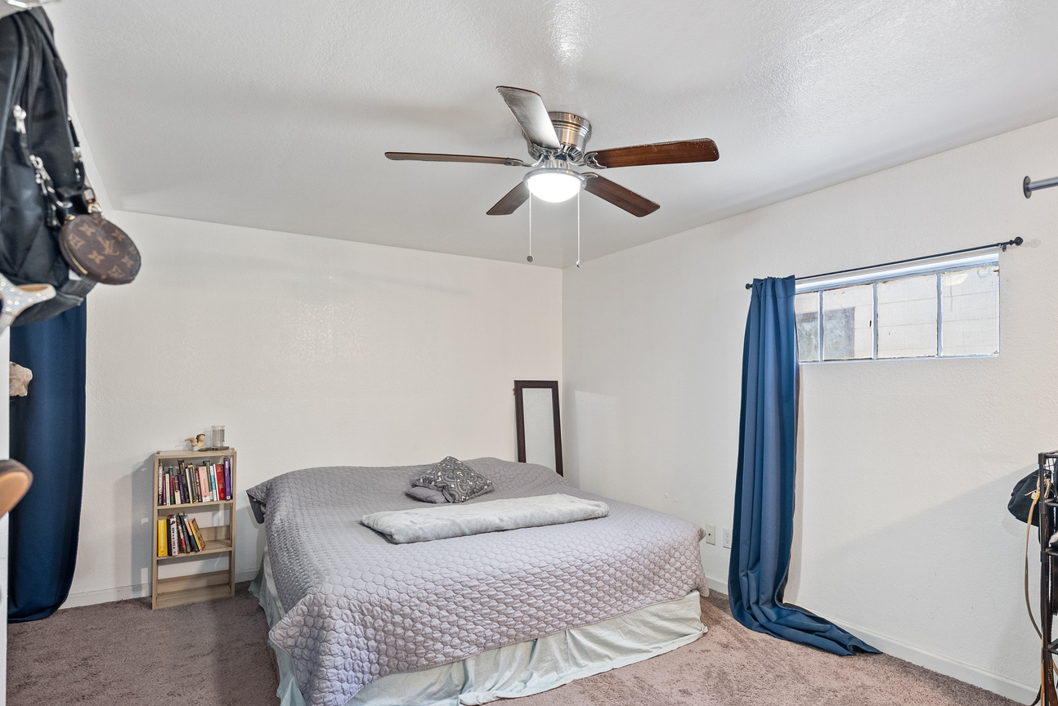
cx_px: 588
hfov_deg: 83.6
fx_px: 588
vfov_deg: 61.9
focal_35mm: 20
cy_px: 378
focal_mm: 16
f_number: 4
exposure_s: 1
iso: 800
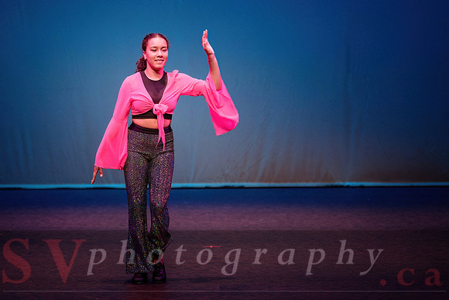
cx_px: 210
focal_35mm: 198
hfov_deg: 10.4
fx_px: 2475
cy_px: 131
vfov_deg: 6.9
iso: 1600
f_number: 2.8
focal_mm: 160
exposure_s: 1/400
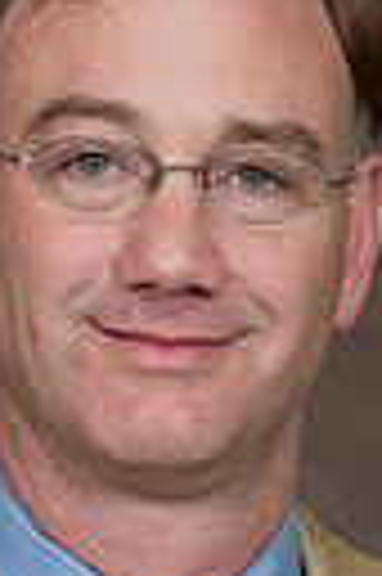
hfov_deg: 2.6
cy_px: 716
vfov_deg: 3.9
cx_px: 128
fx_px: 8410
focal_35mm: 527
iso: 320
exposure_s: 1/125
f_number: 5.6
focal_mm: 150
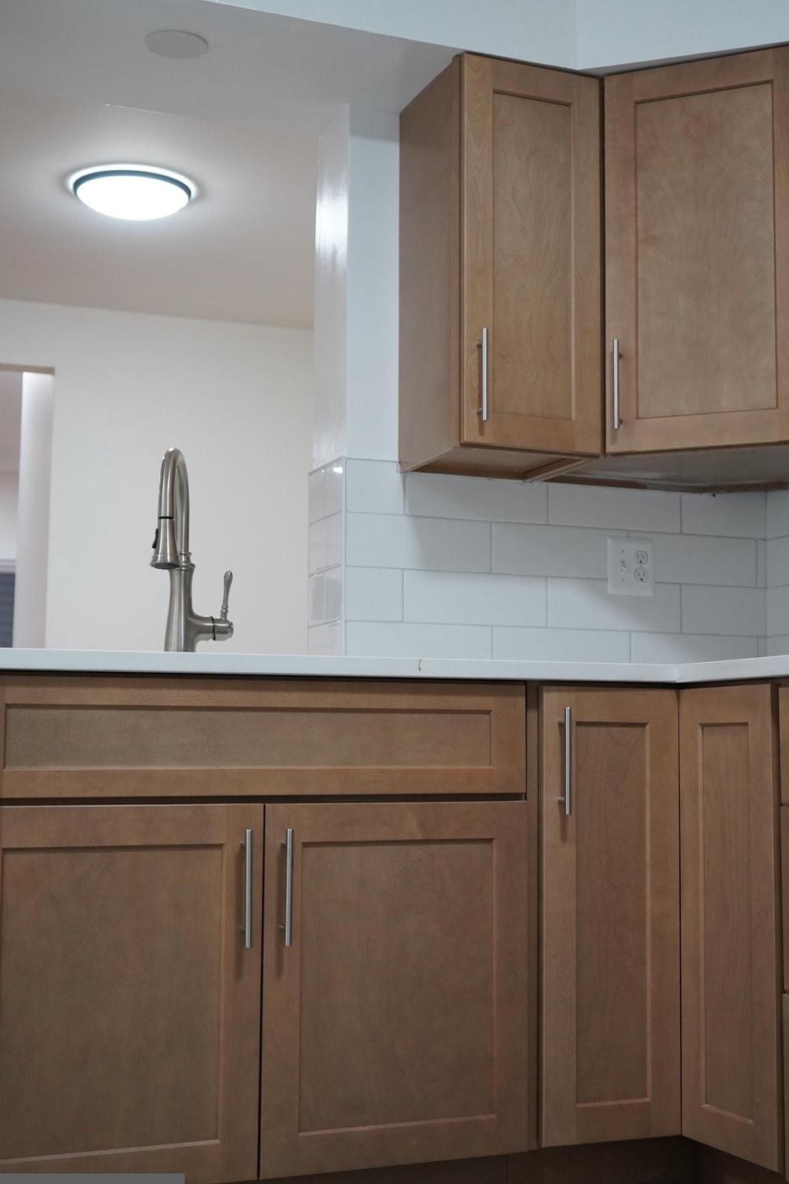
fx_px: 1479
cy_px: 607
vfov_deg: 43.6
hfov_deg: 29.9
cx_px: 401
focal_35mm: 45
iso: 3200
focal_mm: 42
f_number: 4.5
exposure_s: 1/160
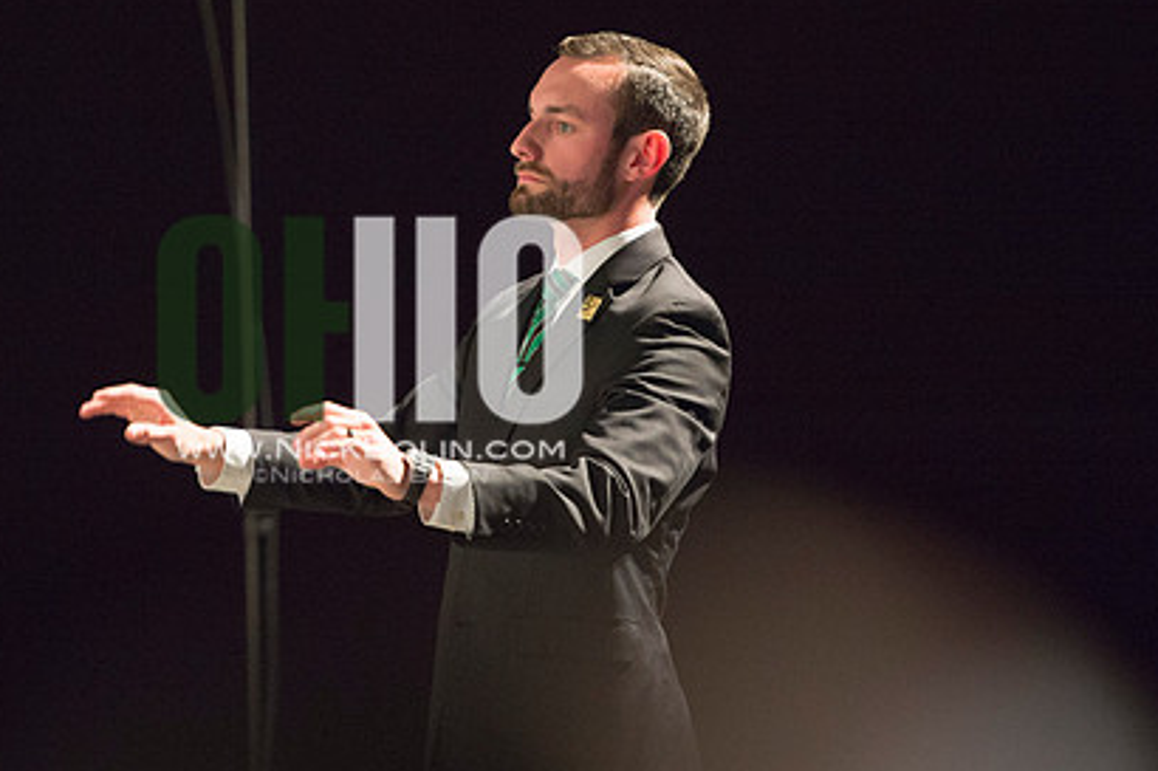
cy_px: 347
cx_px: 370
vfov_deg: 5.1
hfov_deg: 7.7
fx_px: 8649
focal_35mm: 269
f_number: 2.8
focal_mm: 190
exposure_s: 1/160
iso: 2500
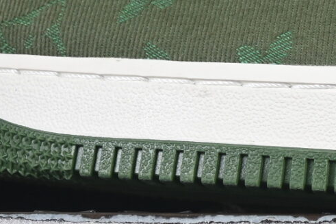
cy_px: -145
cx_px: 565
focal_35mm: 391
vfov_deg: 3.5
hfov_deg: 5.2
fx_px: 3648
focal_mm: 50
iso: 160
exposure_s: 1/80
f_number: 7.1
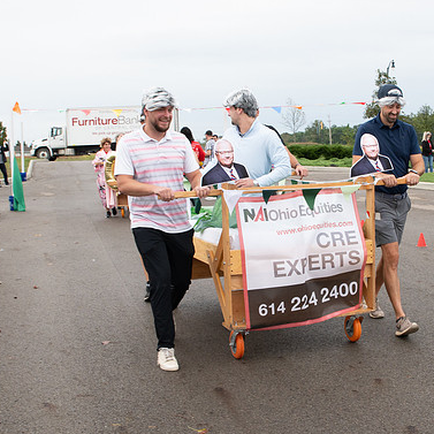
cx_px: 309
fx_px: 752
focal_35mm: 53
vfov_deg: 32.2
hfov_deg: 31.8
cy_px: 212
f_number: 10
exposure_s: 1/200
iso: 640
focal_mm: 24
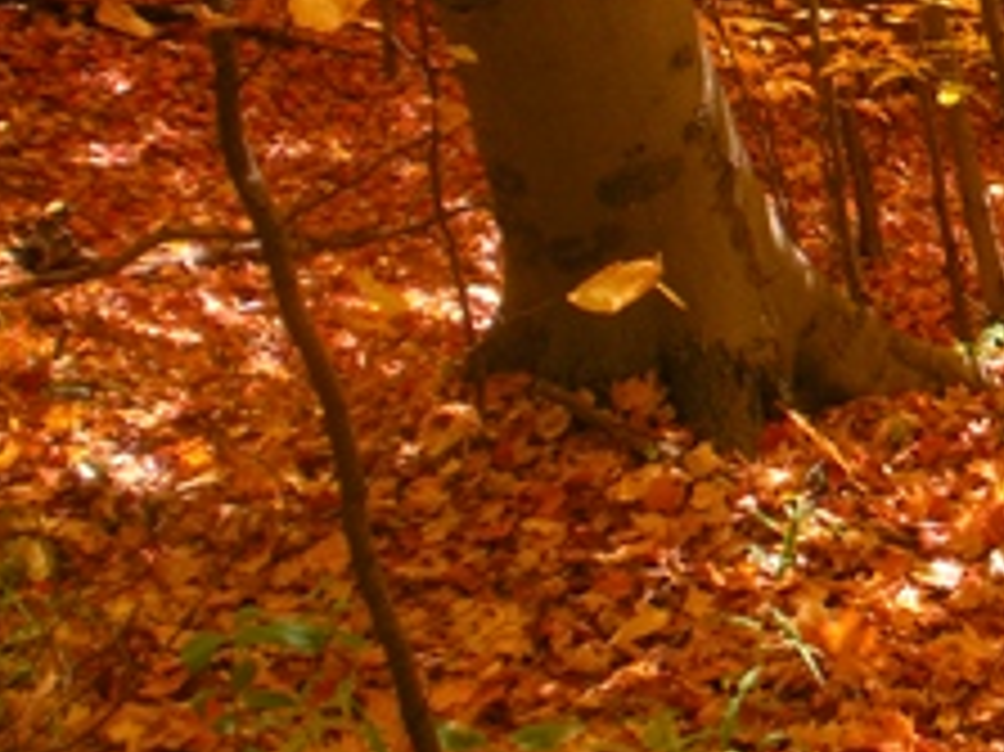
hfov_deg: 19.3
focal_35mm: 97
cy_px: -99
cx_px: 1153
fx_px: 2812
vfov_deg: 14.8
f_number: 3.5
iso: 64
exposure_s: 1/118
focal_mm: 6.3
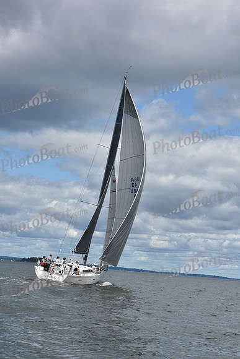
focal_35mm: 78
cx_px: 120
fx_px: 779
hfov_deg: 17.5
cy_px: 180
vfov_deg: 26.0
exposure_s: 1/800
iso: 250
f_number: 11
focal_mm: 78
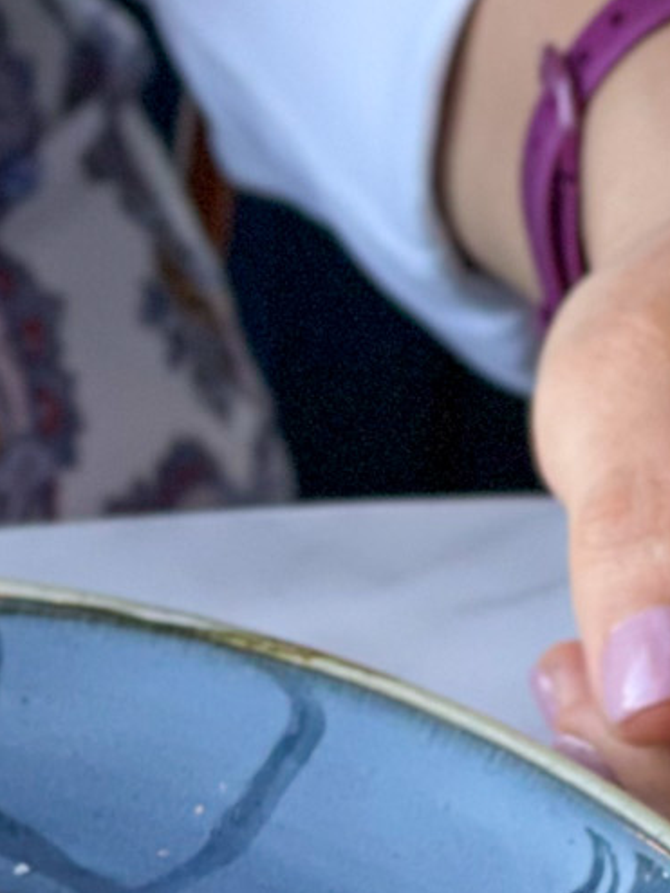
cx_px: -206
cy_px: 1322
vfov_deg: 7.4
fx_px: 6842
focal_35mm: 265
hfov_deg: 5.6
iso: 125
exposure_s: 1/50
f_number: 2.2
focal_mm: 7.5
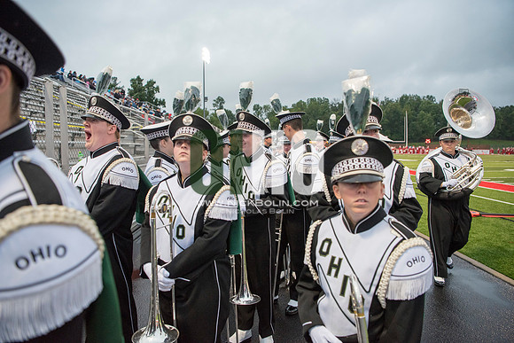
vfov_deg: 53.2
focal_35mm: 24
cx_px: 257
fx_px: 343
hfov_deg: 73.7
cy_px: 172
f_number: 3.2
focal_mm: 24
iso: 2000
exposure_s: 1/800
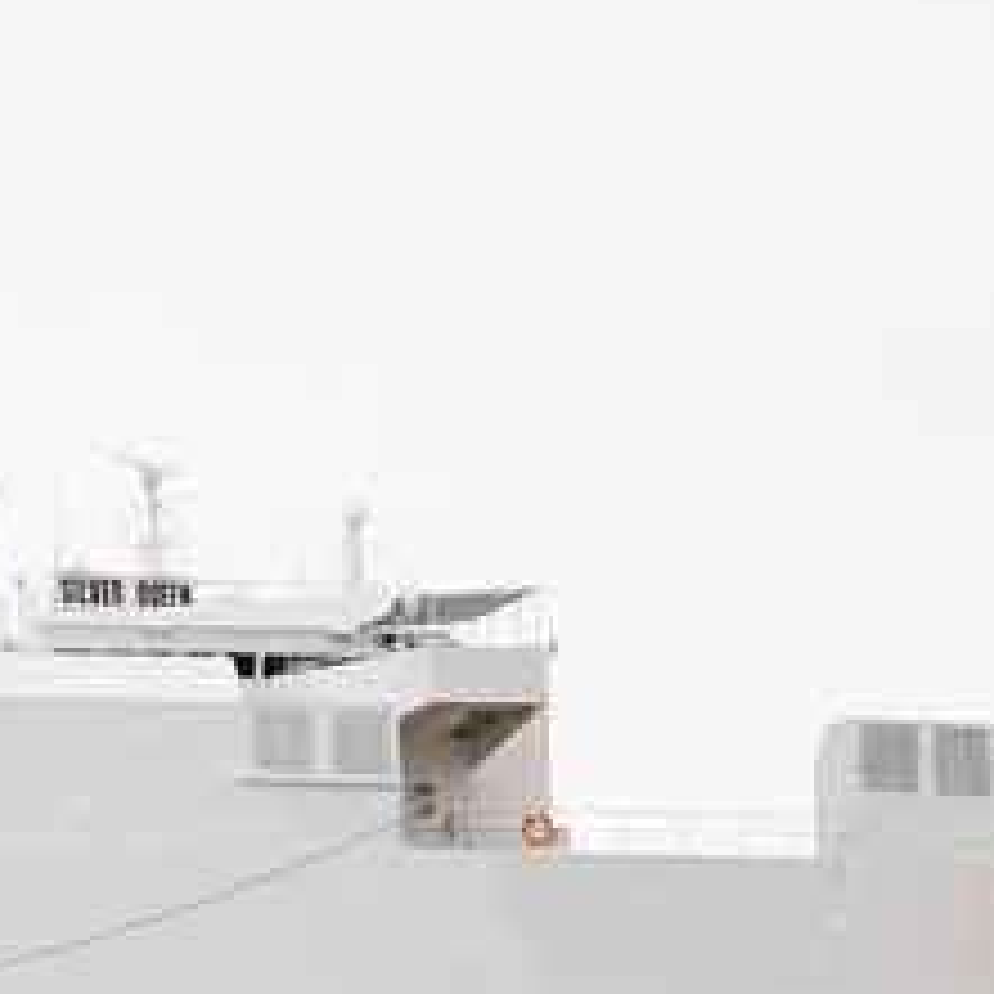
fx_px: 5750
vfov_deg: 9.6
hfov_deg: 8.1
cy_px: 1408
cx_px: -2213
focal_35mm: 177
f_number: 8
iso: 800
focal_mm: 24
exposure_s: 1/500
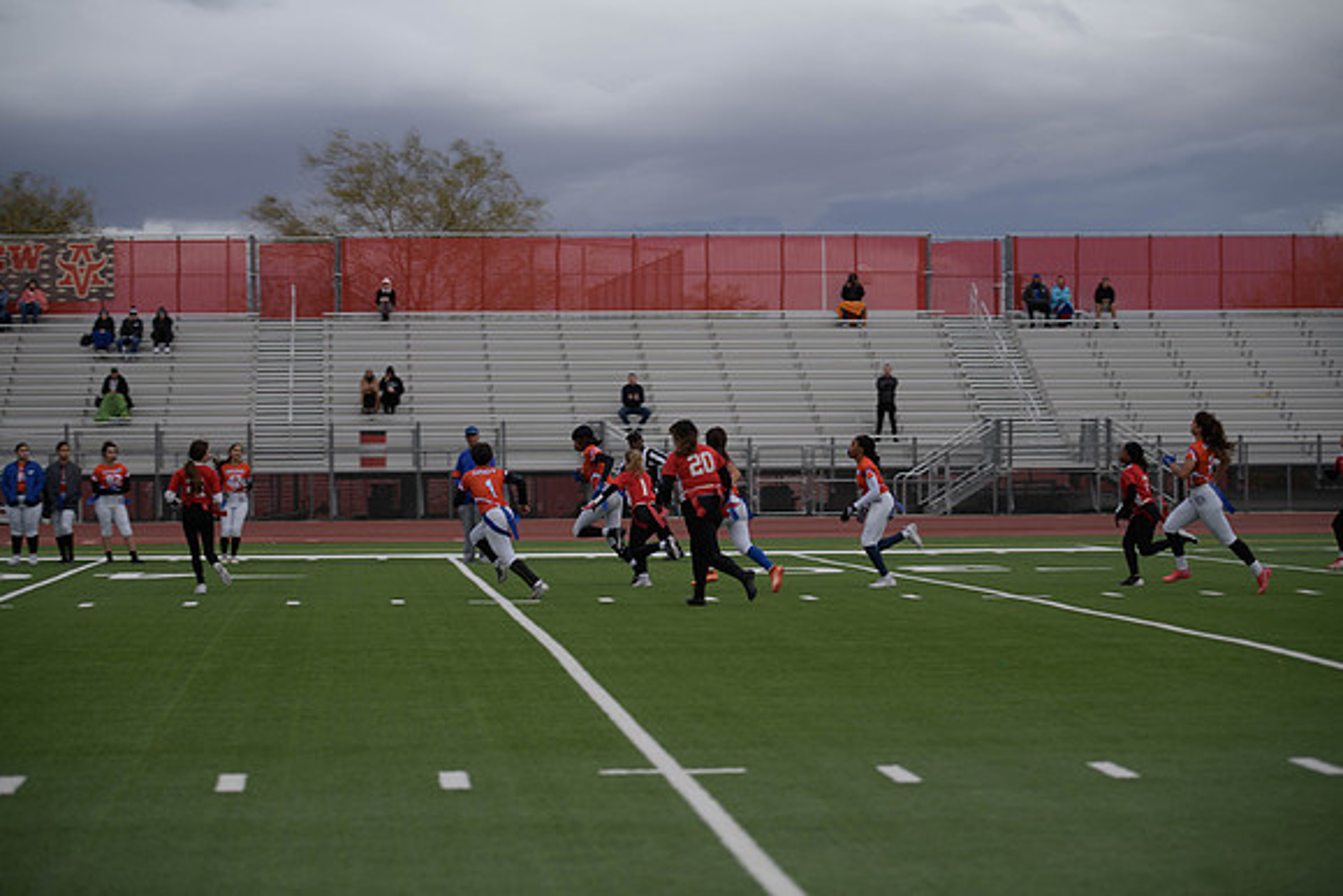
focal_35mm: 95
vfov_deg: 14.4
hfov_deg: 21.5
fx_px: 3545
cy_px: 448
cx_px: 672
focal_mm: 95
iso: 64
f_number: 2.8
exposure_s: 1/200
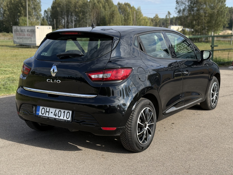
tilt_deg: -10.5
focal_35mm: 48
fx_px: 323
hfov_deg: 39.7
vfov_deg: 30.3
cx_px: 116
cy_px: 88
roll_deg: -0.4
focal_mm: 6.76
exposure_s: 1/2667
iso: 64
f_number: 1.78
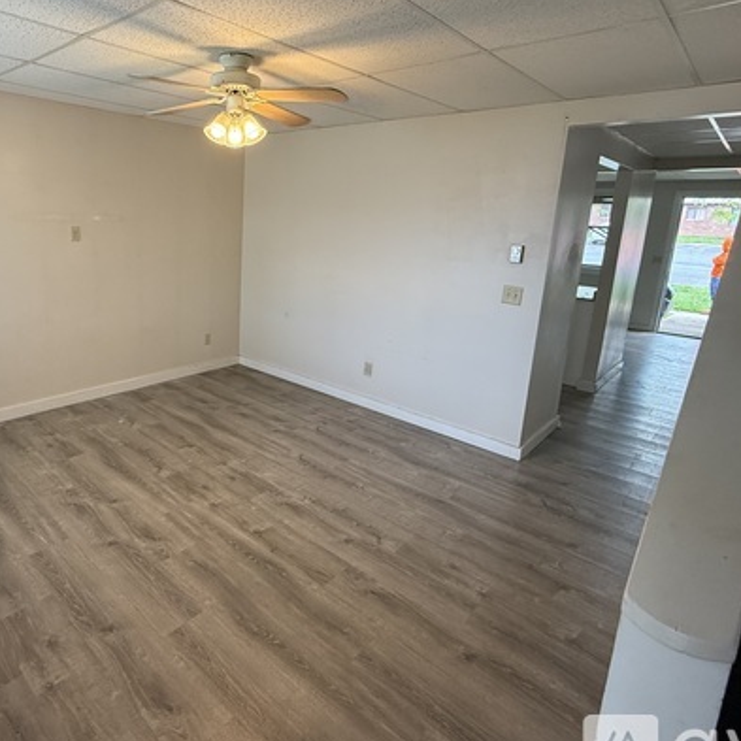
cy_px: 319
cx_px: 259
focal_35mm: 21
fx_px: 509
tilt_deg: -10.6
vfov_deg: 71.8
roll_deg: -2.0
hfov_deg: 70.5
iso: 250
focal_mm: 2.22
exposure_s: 1/120
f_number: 2.2
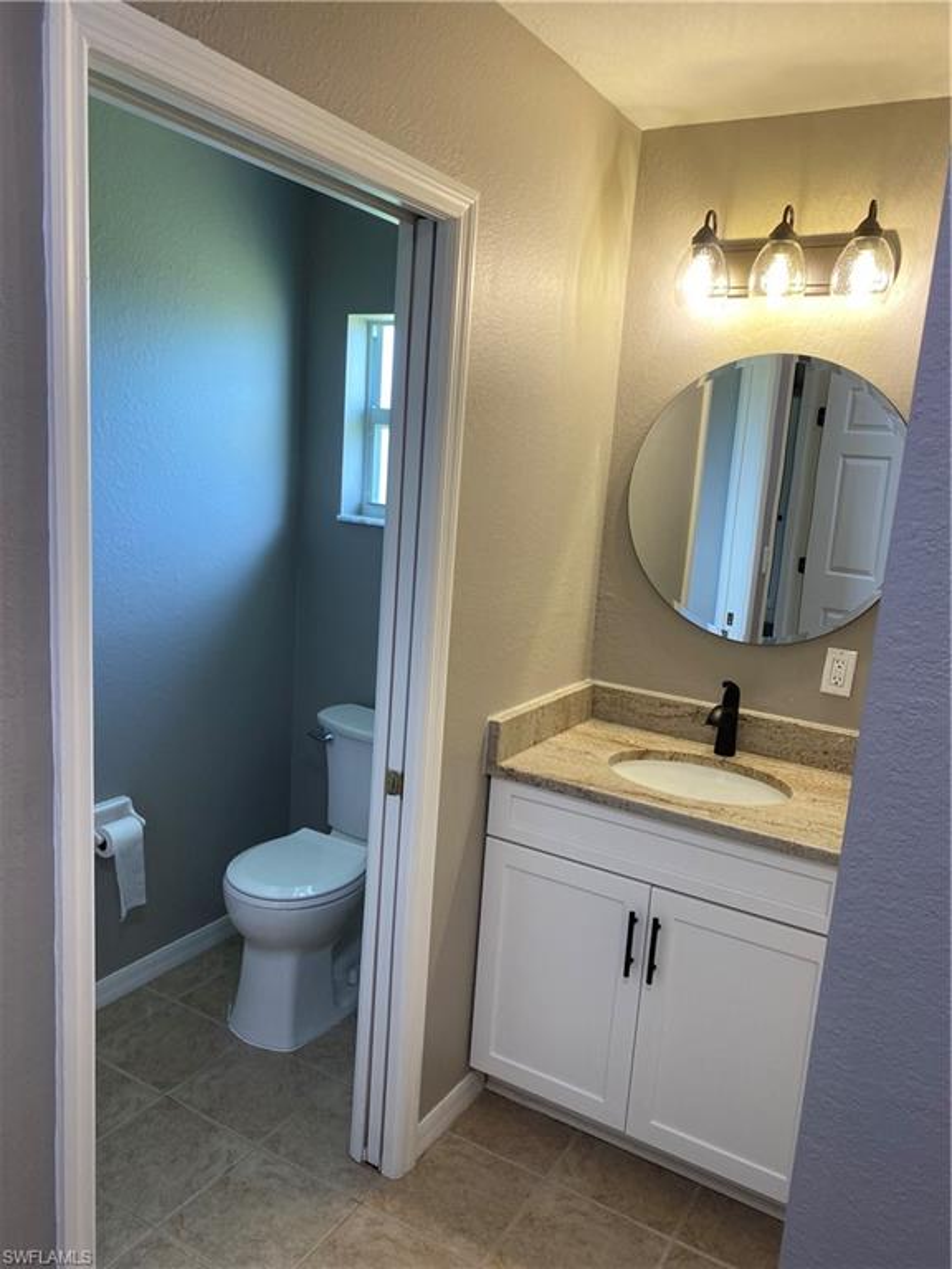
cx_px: 476
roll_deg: -5.6
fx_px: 953
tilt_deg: -12.5
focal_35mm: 26
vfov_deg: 67.3
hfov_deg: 53.1
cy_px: 634
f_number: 1.8
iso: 80
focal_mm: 4.25
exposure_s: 1/120
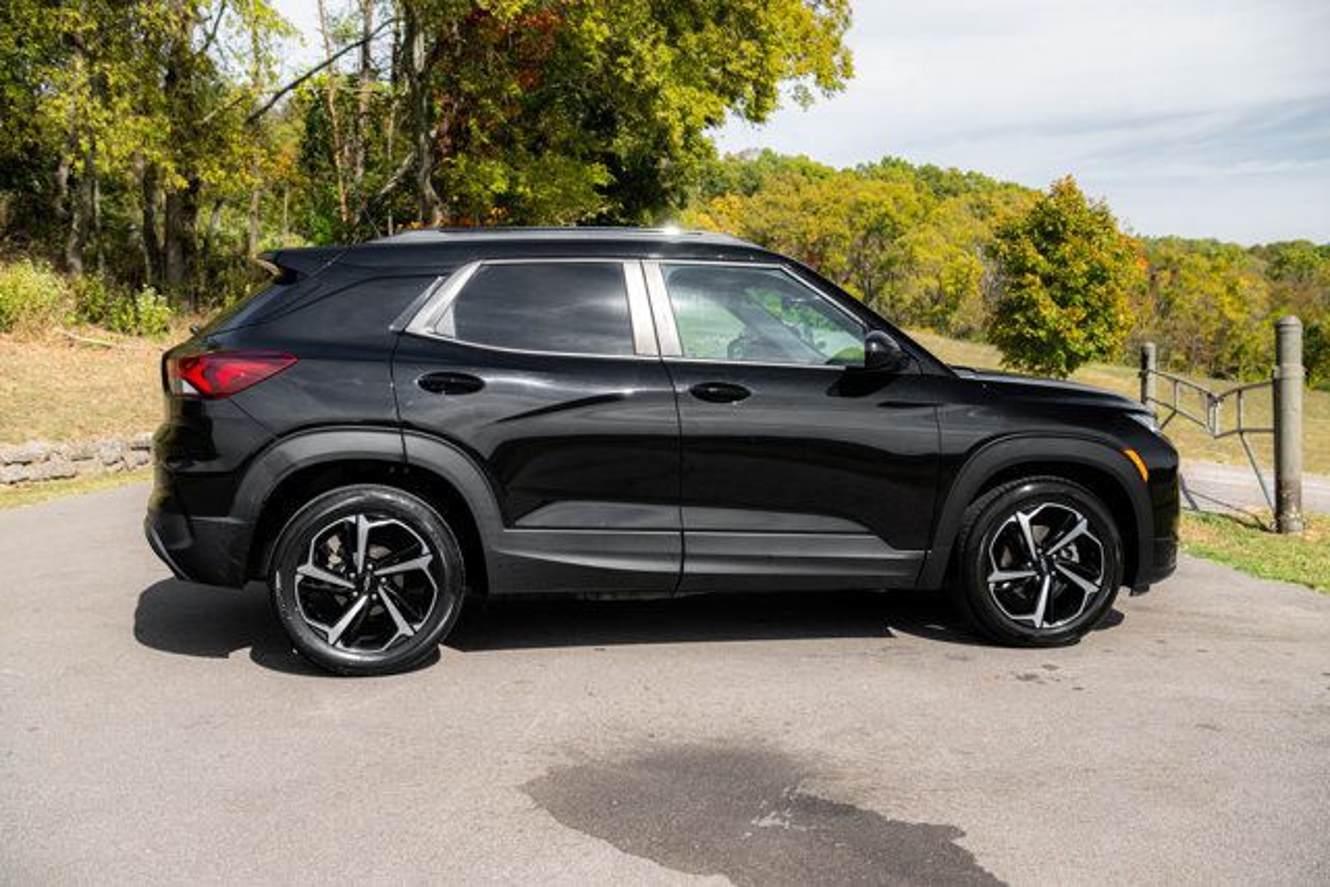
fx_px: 1404
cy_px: 444
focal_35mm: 38
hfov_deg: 50.7
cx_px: 665
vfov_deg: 35.1
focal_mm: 38
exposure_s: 1/2000
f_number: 5.6
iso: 640
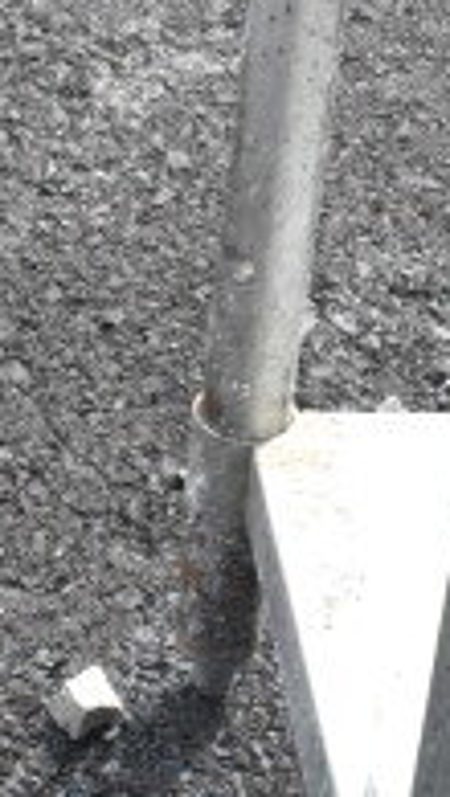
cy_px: 746
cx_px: 1158
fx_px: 3323
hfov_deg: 7.2
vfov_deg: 13.5
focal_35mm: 157
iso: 6400
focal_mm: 32
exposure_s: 1/1250
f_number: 18
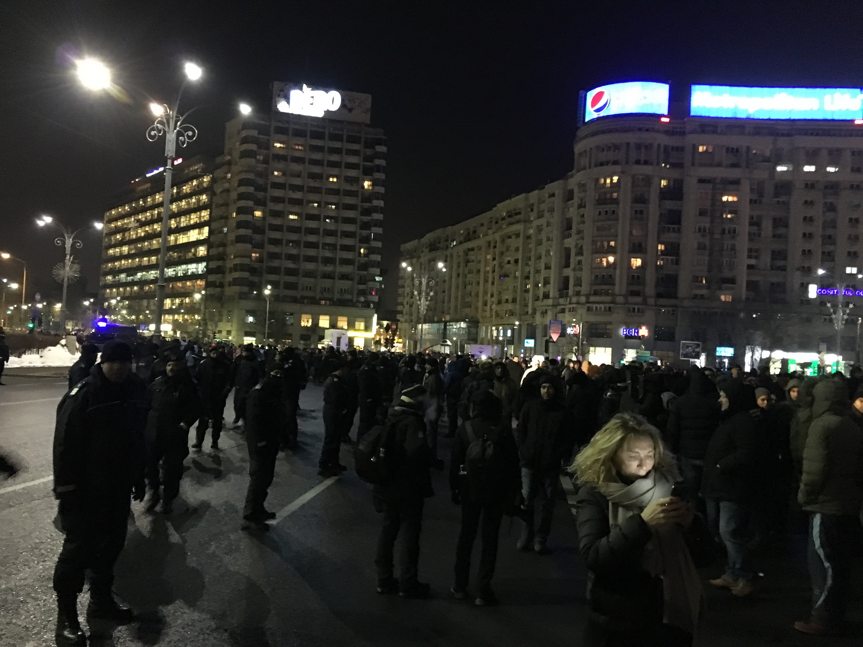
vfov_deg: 48.2
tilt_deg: +1.3
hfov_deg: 61.7
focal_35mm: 29
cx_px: 432
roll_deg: -2.6
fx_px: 723
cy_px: 324
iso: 800
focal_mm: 4.15
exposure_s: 1/17
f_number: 2.2
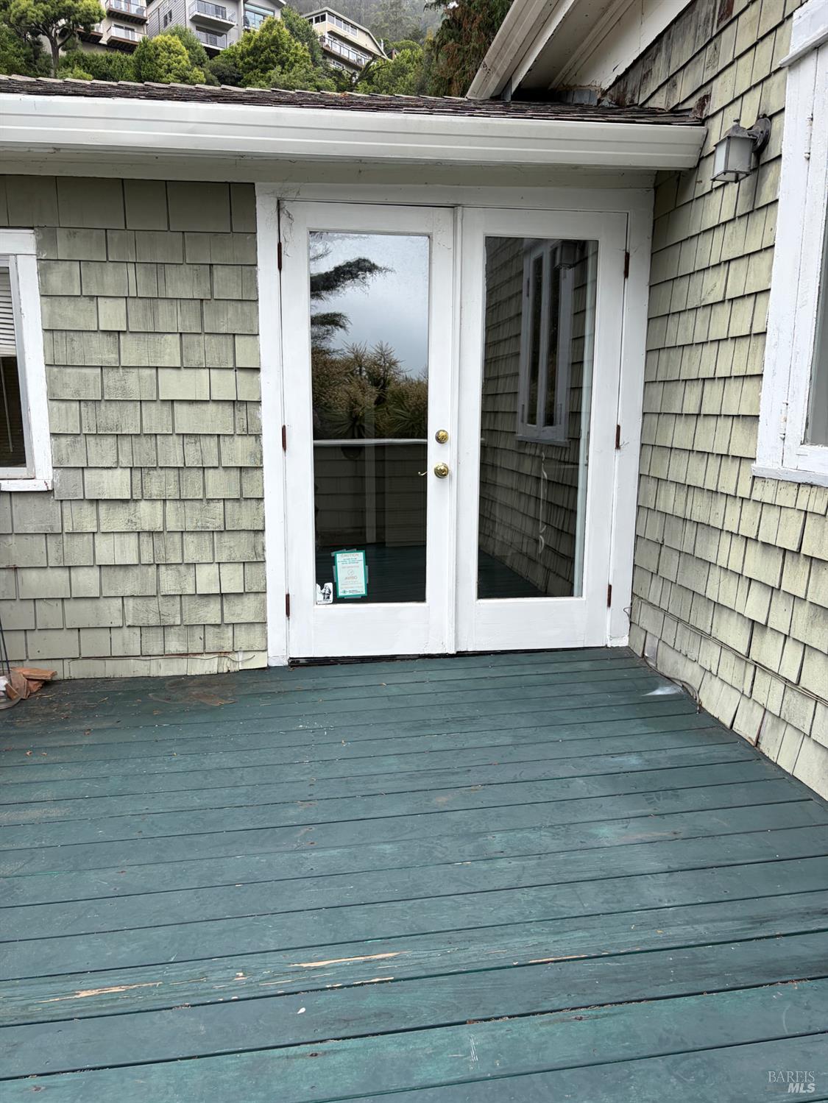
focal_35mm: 26
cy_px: 552
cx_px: 414
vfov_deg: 67.3
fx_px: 829
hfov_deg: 53.1
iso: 50
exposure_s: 1/791
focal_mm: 5.96
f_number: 1.6
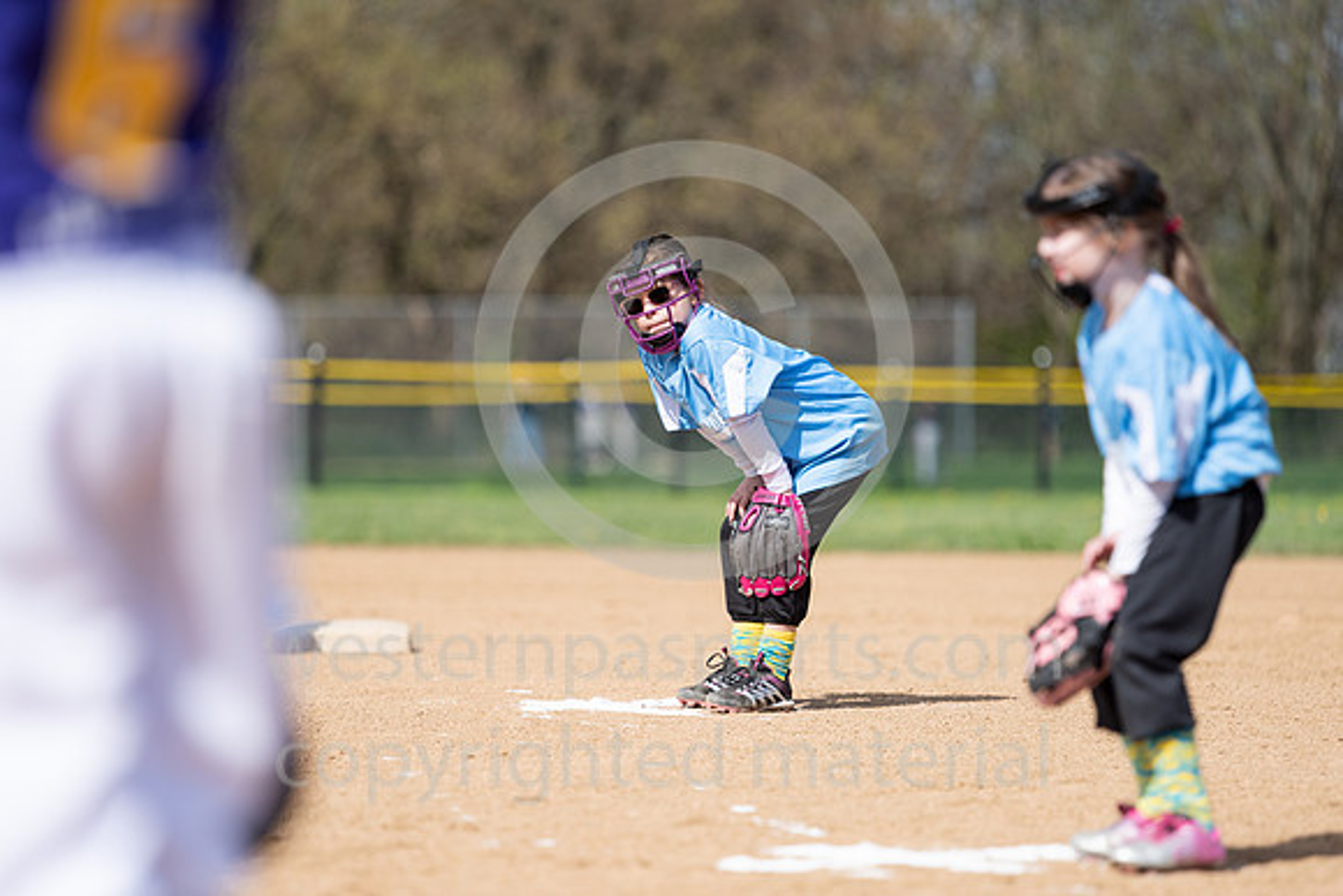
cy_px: 448
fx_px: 7463
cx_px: 672
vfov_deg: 6.9
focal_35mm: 200
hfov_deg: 10.3
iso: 200
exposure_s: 1/3200
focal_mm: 200
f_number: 3.2
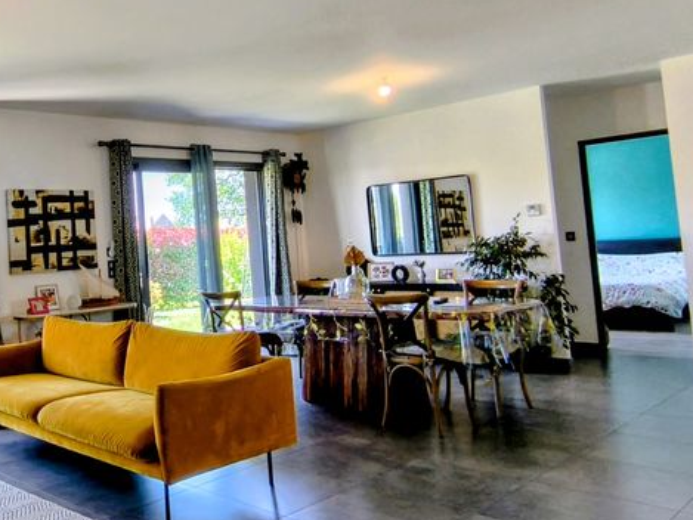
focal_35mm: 32
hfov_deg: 52.0
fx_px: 641
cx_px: 108
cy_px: 209
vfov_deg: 44.0
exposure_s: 1/50
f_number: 2.2
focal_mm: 1.65
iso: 200
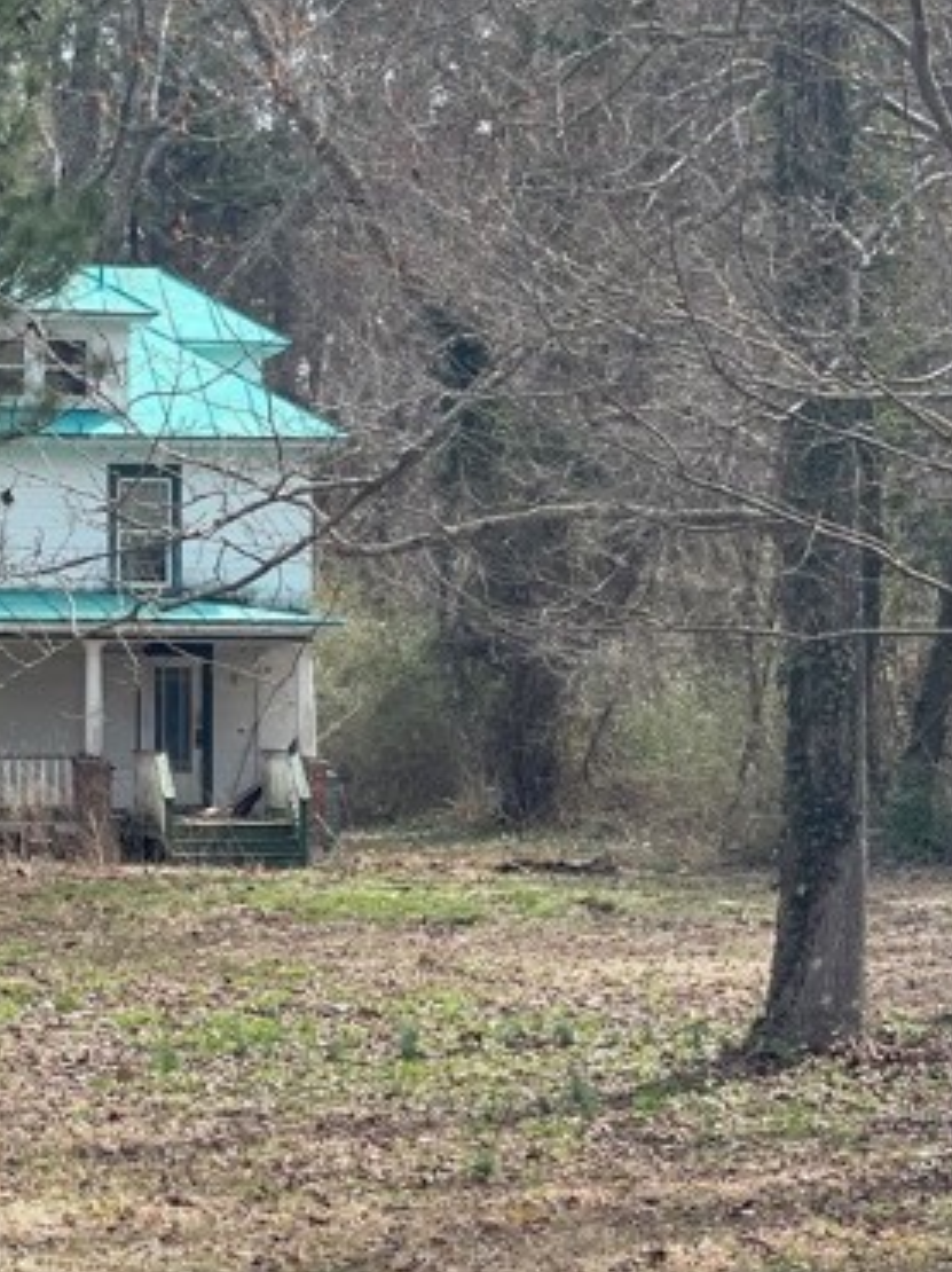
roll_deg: -0.6
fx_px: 3965
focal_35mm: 108
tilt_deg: -0.9
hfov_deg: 13.7
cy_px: 859
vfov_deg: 18.2
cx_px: 402
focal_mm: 6
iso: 32
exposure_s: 1/786
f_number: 2
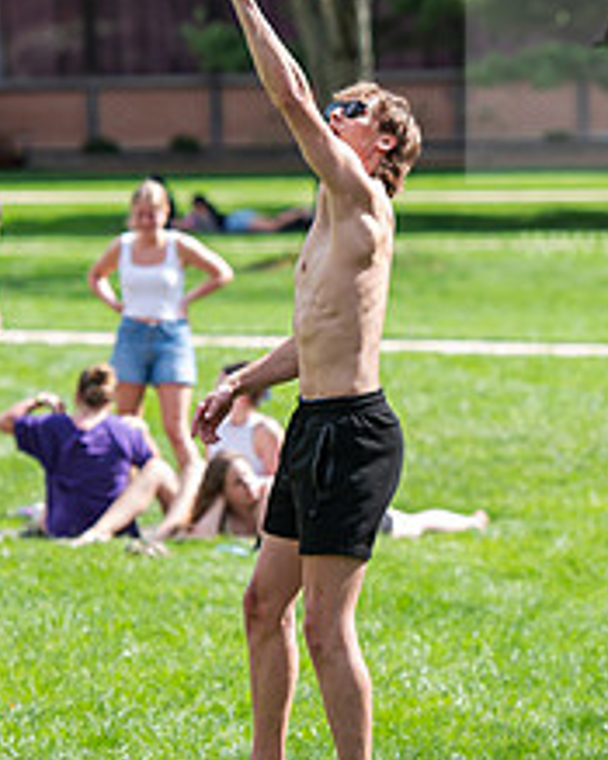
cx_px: 361
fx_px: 6730
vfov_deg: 6.5
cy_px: 314
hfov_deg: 5.2
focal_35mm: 299
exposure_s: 1/500
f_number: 3.2
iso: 125
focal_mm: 120
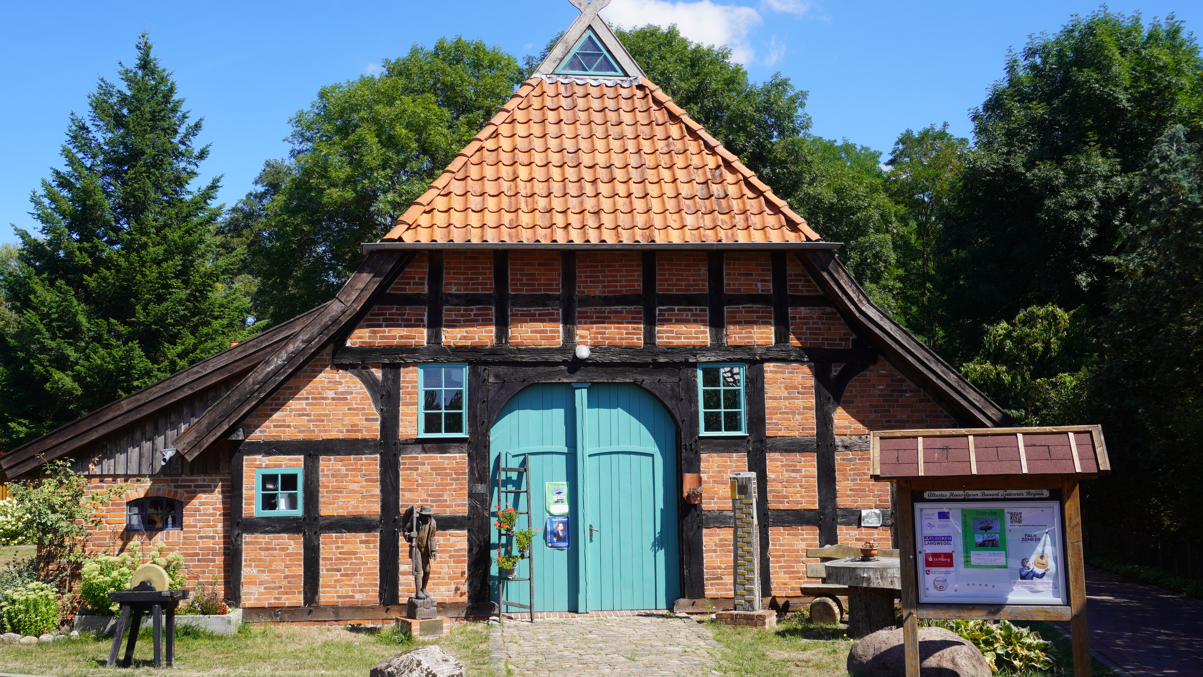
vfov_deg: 33.2
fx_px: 1134
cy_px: 342
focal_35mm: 36
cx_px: 569
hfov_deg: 55.8
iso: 100
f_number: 9
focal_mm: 21
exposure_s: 1/125
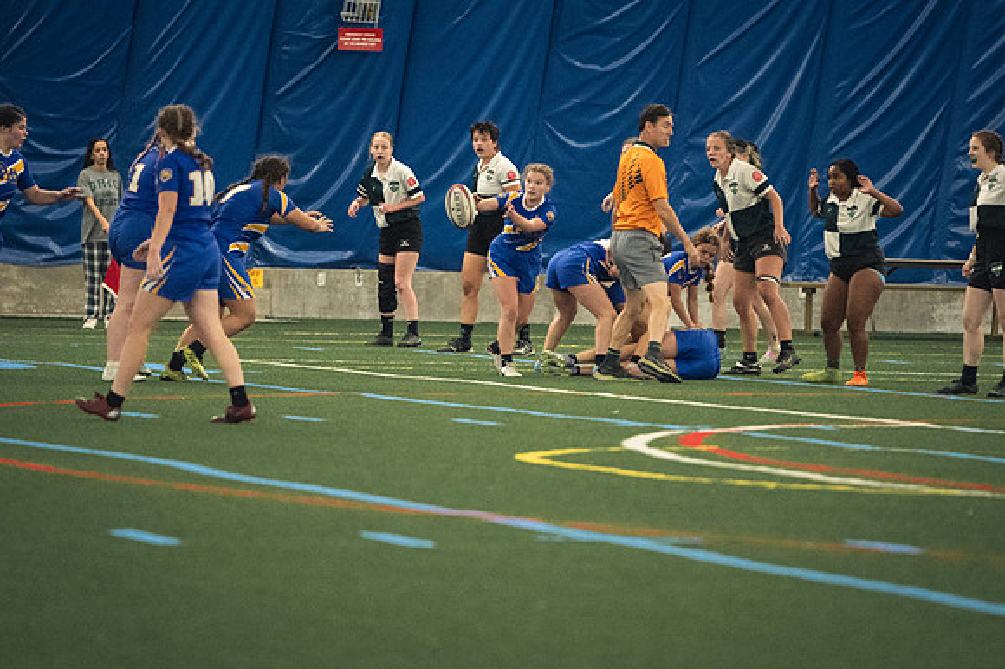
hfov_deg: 6.9
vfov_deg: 4.6
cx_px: 502
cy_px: 334
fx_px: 8370
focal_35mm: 300
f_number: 2.8
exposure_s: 1/500
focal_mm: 200
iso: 10000
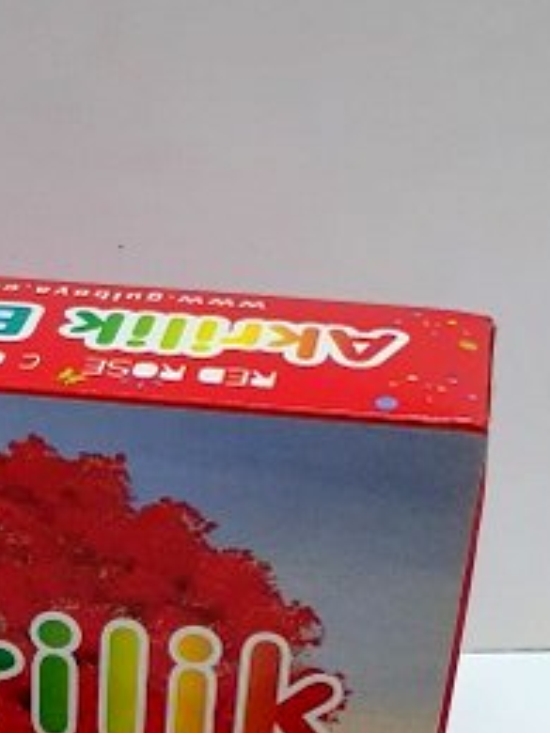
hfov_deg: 18.1
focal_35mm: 80
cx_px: 39
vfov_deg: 21.7
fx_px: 1695
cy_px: 981
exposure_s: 1/100
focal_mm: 4.32
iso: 200
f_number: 2.4
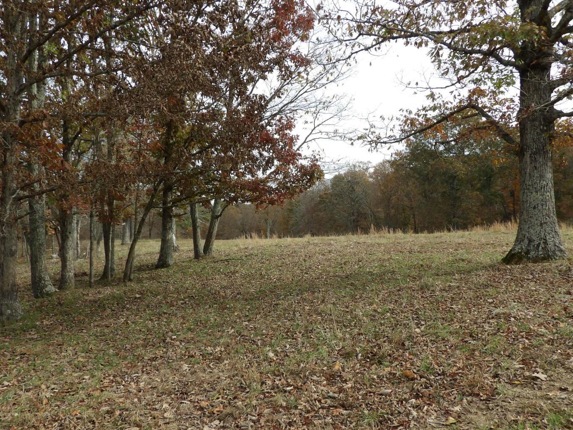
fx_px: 464
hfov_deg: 63.4
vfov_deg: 49.8
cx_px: 286
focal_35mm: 28
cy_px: 215
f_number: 3.4
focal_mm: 5
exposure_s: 1/314
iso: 100
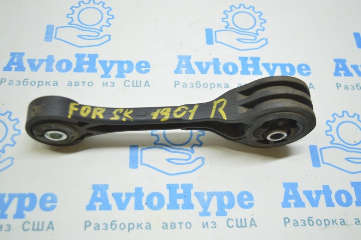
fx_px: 421
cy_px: 120
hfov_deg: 46.4
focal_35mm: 42
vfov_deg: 31.8
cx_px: 180
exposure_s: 1/40
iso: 400
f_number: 4.2
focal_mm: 28
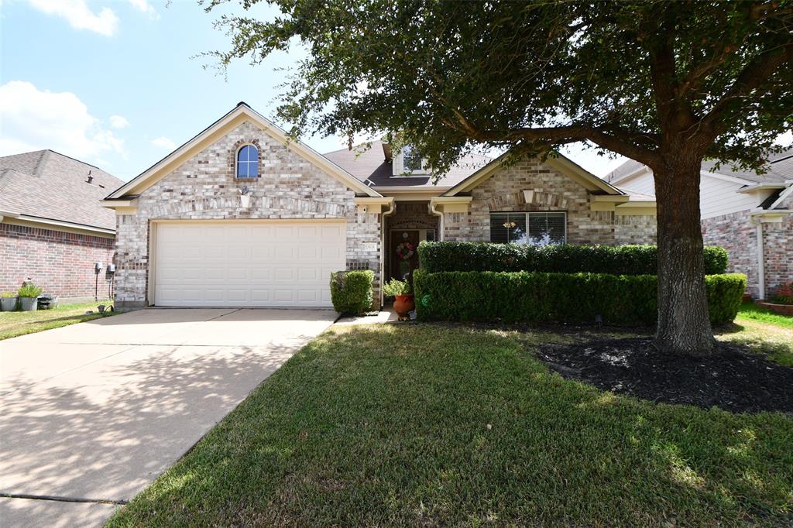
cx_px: 396
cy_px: 264
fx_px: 330
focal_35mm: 15
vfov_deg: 77.3
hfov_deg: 100.4
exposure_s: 1/250
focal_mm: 10
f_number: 7.1
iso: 200
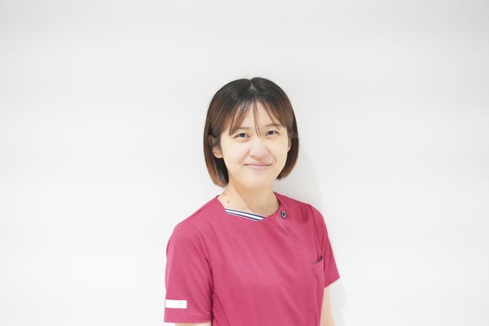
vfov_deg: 35.5
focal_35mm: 38
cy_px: 163
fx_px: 509
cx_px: 244
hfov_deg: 51.3
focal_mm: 25
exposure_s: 1/40
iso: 3200
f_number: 4.5
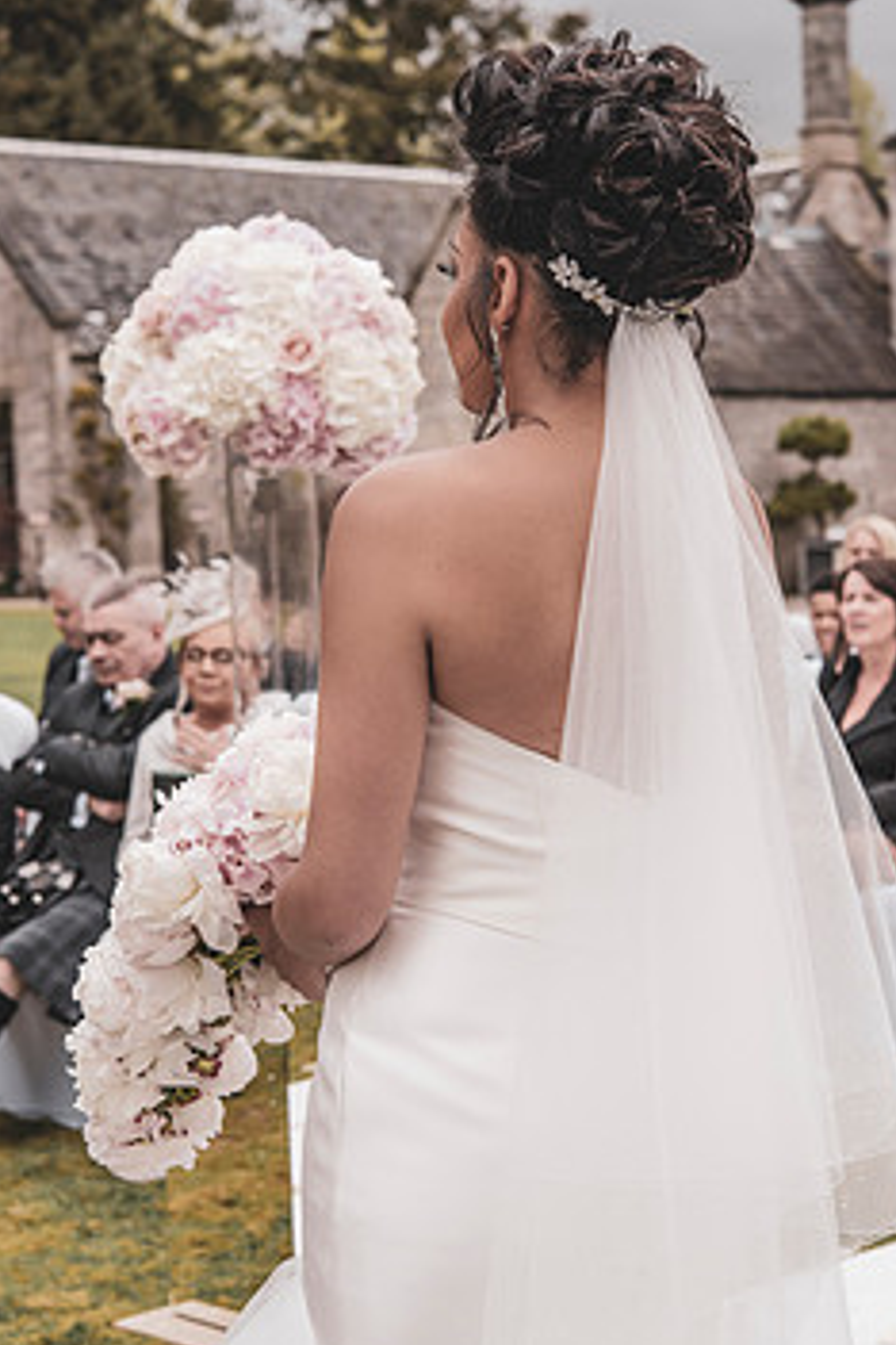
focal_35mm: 77
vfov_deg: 26.3
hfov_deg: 17.7
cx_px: 471
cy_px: 697
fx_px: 2874
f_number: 5.6
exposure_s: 1/1250
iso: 400
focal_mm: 60
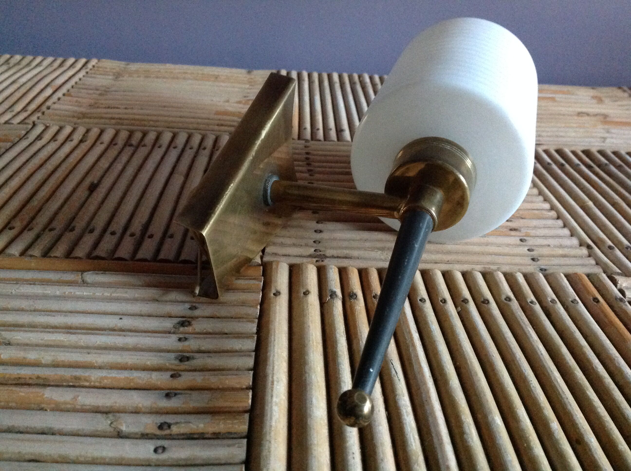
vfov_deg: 40.6
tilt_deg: -28.0
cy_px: 236
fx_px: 637
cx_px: 316
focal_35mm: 35
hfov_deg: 52.7
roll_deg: -3.4
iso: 640
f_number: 2.4
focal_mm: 4.28
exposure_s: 1/15
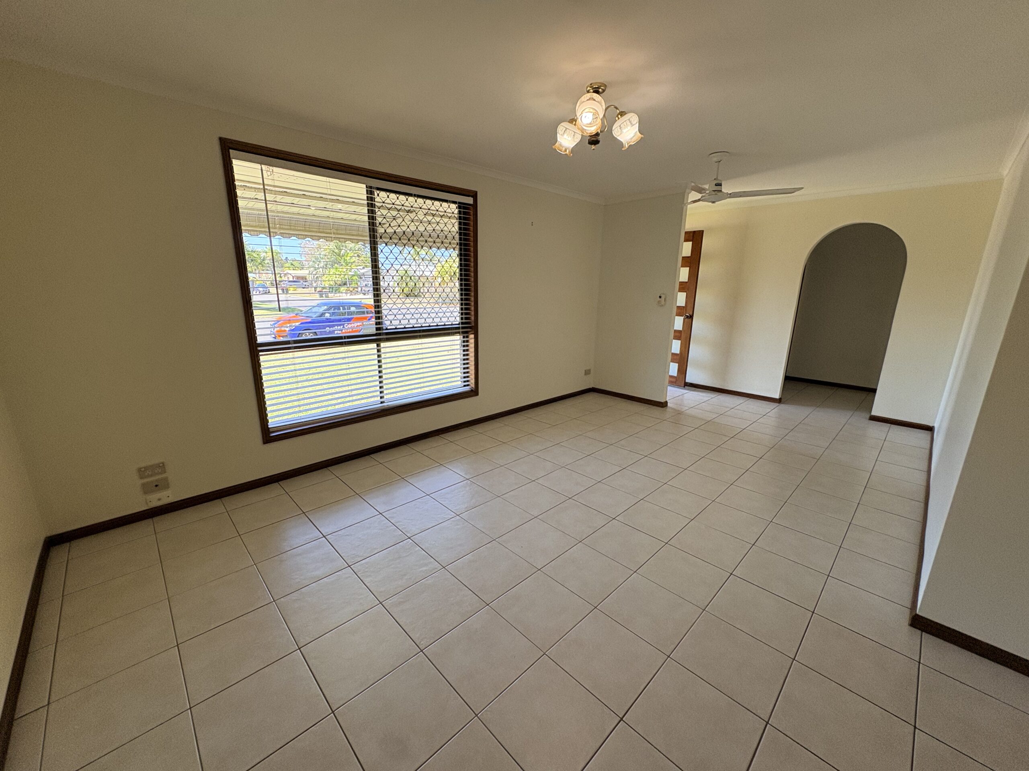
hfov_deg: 102.1
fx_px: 416
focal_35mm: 14
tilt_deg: -14.0
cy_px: 386
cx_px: 514
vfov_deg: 85.7
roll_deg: -1.1
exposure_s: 1/104
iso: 64
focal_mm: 2.22
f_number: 2.2
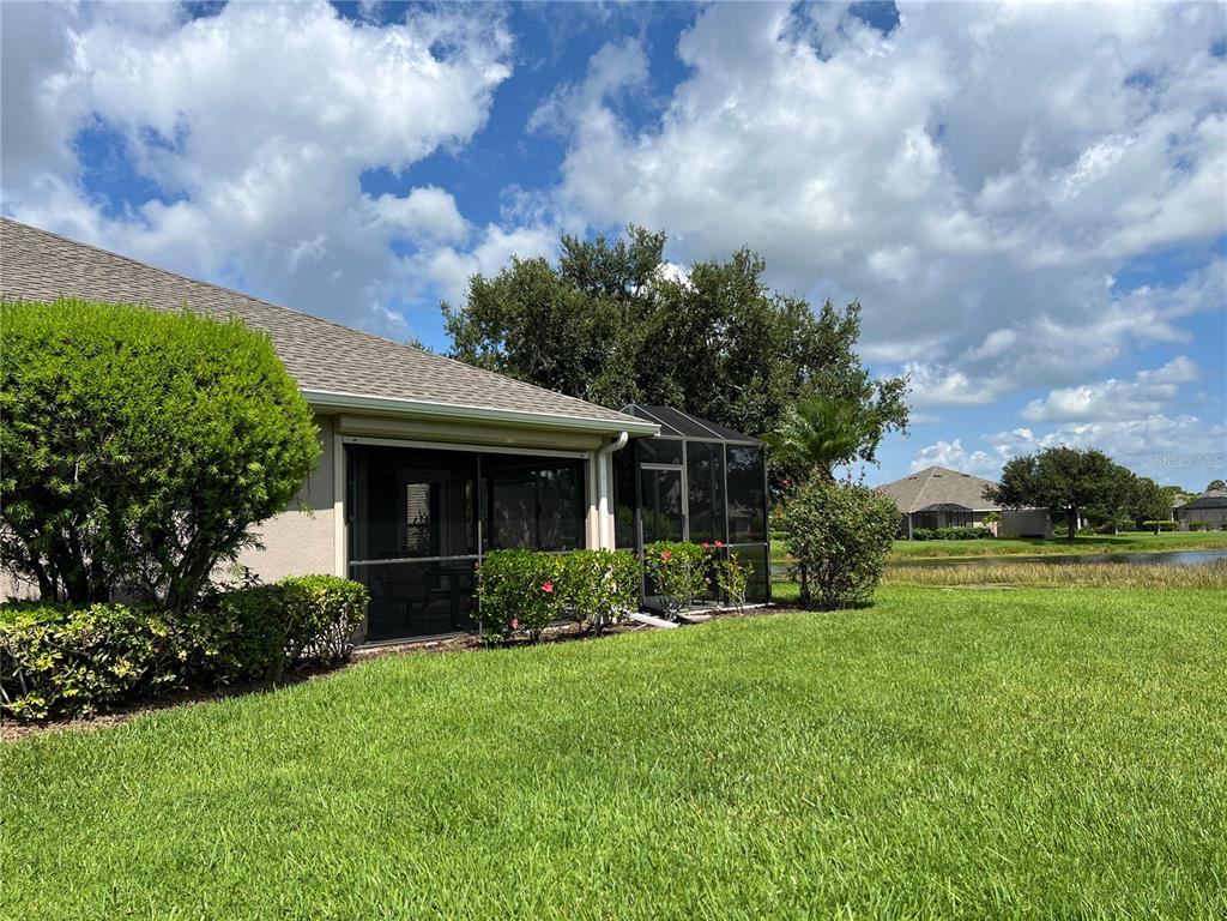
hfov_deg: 67.3
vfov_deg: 53.1
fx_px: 922
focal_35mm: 26
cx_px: 614
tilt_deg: +5.3
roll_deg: +1.2
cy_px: 460
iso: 50
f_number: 1.5
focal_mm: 5.7
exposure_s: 1/5587
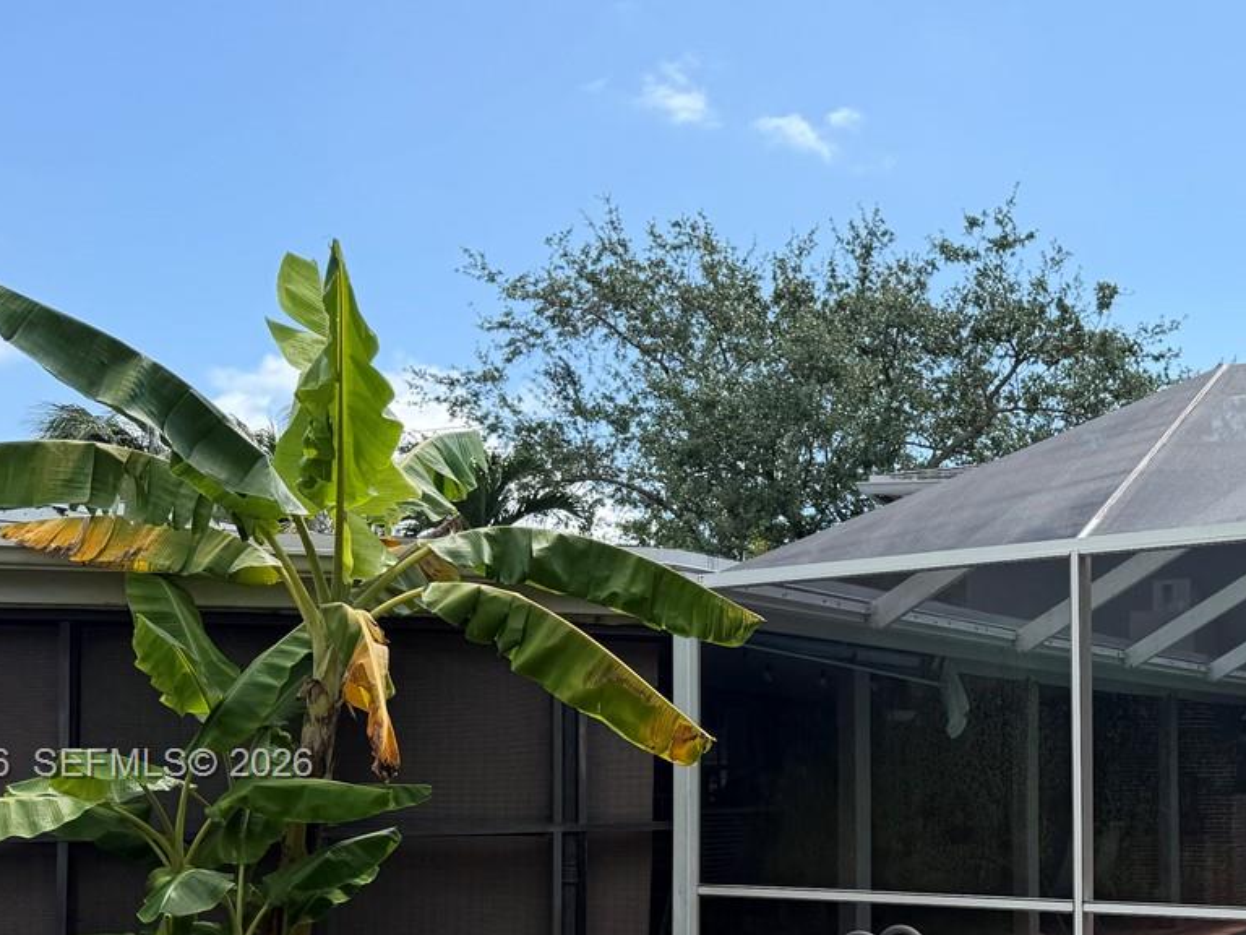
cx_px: 1106
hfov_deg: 36.0
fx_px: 1800
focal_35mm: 50
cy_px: 766
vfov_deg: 28.4
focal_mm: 6.76
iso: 80
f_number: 1.78
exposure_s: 1/2110
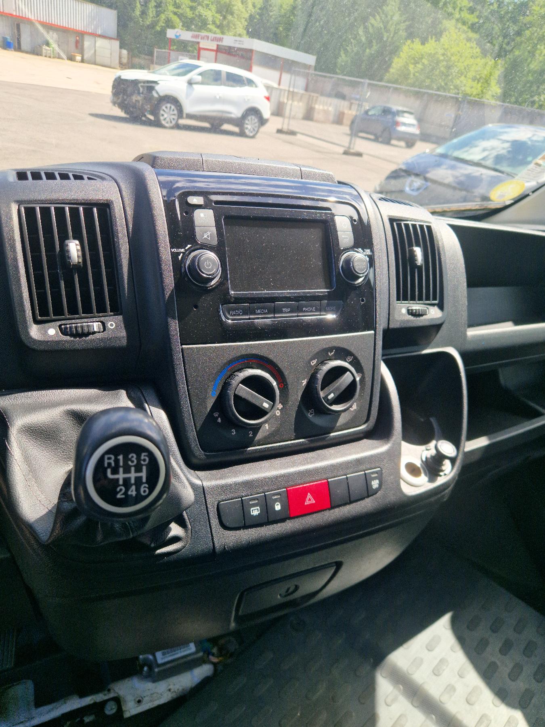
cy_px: 364
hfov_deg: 58.9
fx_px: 483
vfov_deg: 73.9
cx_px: 272
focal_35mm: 23
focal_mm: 5.4
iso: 50
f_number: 1.8
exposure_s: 1/400
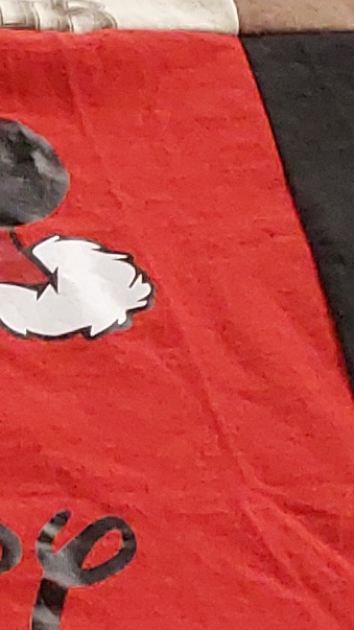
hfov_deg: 7.1
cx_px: -354
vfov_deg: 13.0
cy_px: 345
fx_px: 2755
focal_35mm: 165
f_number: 1.9
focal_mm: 2.91
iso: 160
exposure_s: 1/60
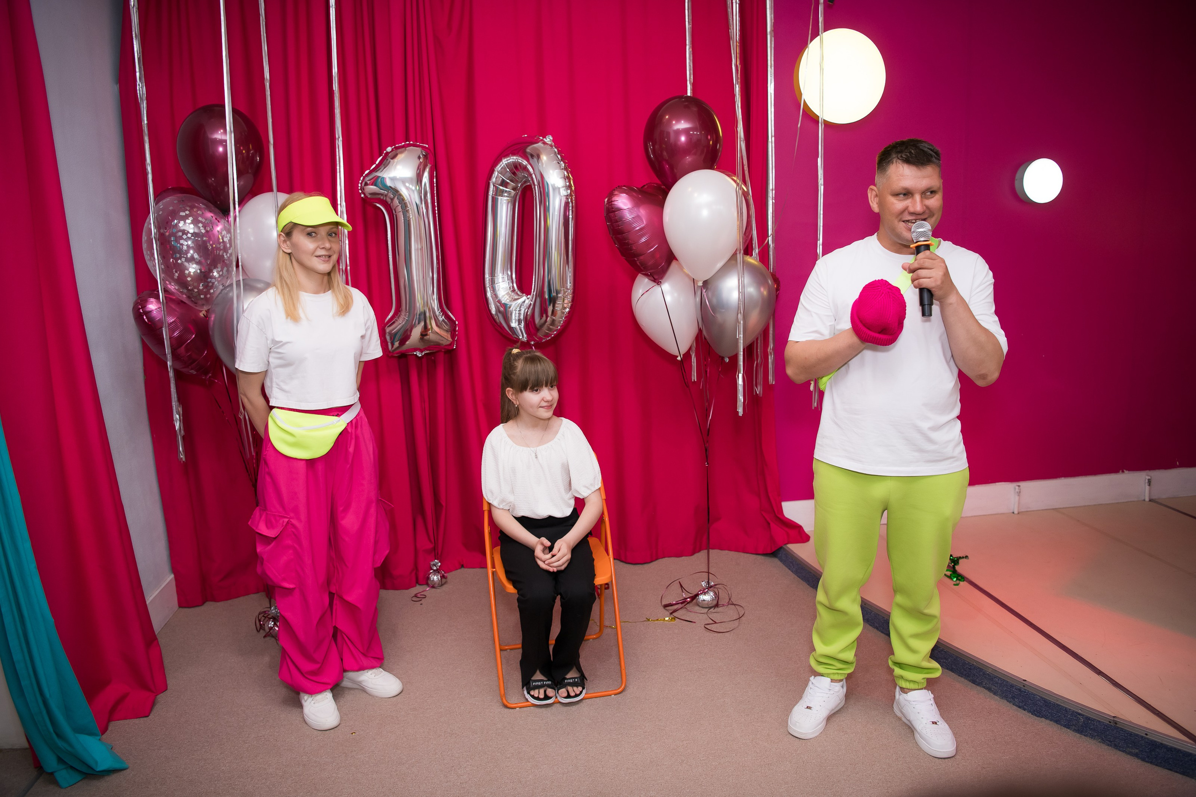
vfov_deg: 53.1
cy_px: 398
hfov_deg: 73.8
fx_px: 797
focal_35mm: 24
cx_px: 598
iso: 500
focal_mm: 24
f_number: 2.8
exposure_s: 1/160
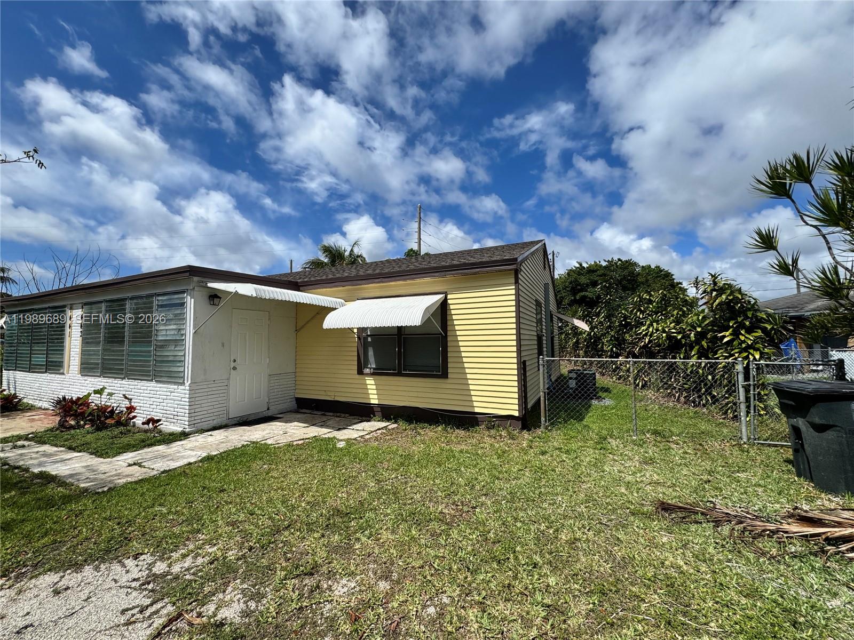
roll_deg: +0.2
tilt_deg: +3.0
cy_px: 320
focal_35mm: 14
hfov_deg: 102.1
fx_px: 345
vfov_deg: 85.7
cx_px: 427
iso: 50
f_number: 2.2
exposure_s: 1/3390
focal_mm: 2.22
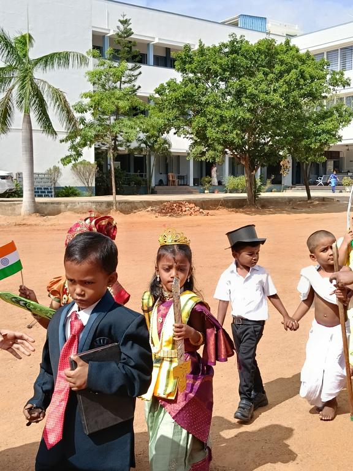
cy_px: 236
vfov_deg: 45.8
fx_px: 557
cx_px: 176
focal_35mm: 41
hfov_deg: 35.1
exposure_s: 1/397
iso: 50
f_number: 1.8
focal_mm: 3.98
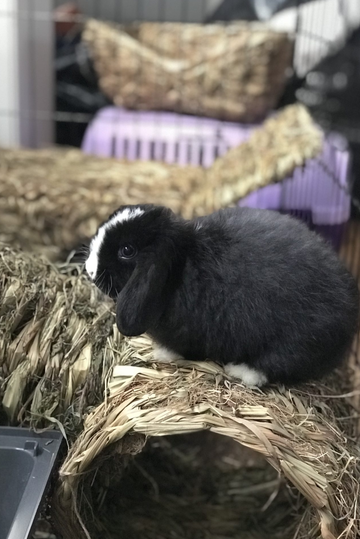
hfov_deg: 22.6
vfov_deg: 33.4
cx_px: 184
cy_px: 270
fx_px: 900
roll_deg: -2.4
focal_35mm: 60
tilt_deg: -18.8
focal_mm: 6.6
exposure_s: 1/50
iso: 1000
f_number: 2.8
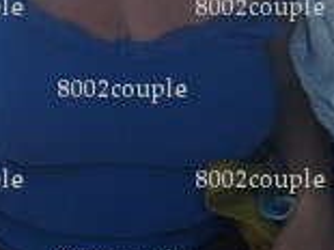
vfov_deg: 12.9
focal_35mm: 111
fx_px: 1070
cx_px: 263
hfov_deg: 17.6
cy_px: -65
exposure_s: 1/350
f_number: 7.1
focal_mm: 5.8
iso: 80
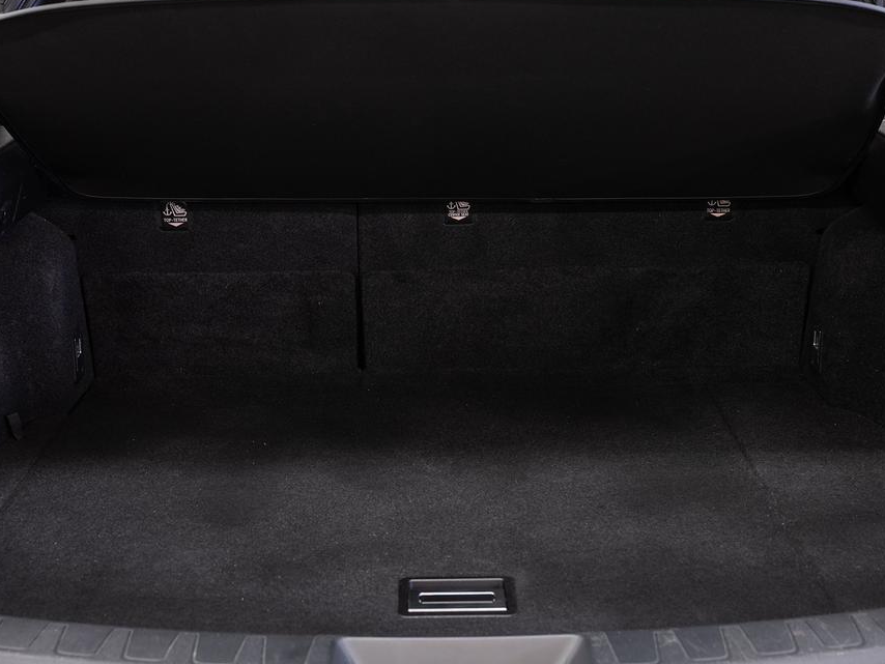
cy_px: 183
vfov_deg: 24.6
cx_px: 459
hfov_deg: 32.7
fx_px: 1509
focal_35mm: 59
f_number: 5.6
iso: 100
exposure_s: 1/2
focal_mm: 36.4
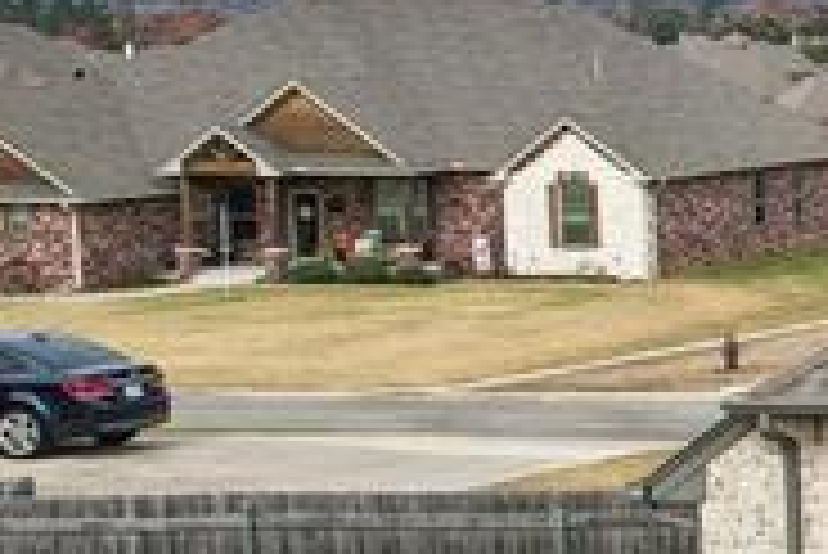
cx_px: 2122
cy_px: 468
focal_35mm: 122
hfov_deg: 12.3
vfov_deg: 11.2
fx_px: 2808
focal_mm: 8.4
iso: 100
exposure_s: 1/500
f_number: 2.8
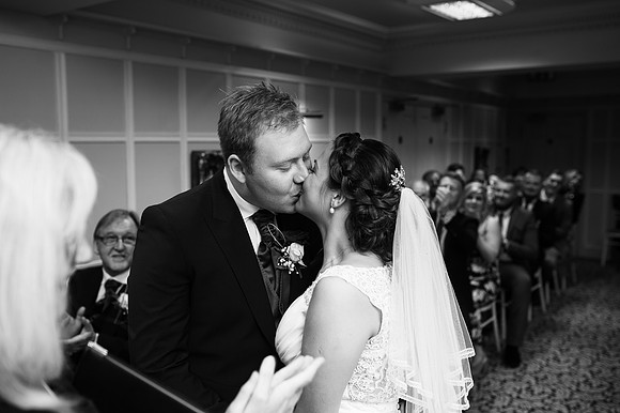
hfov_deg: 54.5
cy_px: 206
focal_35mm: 35
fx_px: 602
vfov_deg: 37.8
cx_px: 310
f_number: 3.2
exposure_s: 1/100
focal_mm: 35
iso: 320
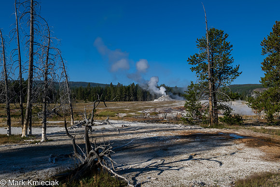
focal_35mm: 33
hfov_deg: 56.8
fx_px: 259
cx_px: 130
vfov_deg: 39.7
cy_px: 97
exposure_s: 1/320
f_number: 18
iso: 500
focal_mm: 31
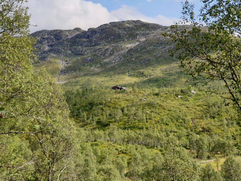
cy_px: 90
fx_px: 362
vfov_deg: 28.0
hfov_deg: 36.8
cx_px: 120
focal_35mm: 52
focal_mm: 6
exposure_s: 1/448
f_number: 2.4
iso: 100
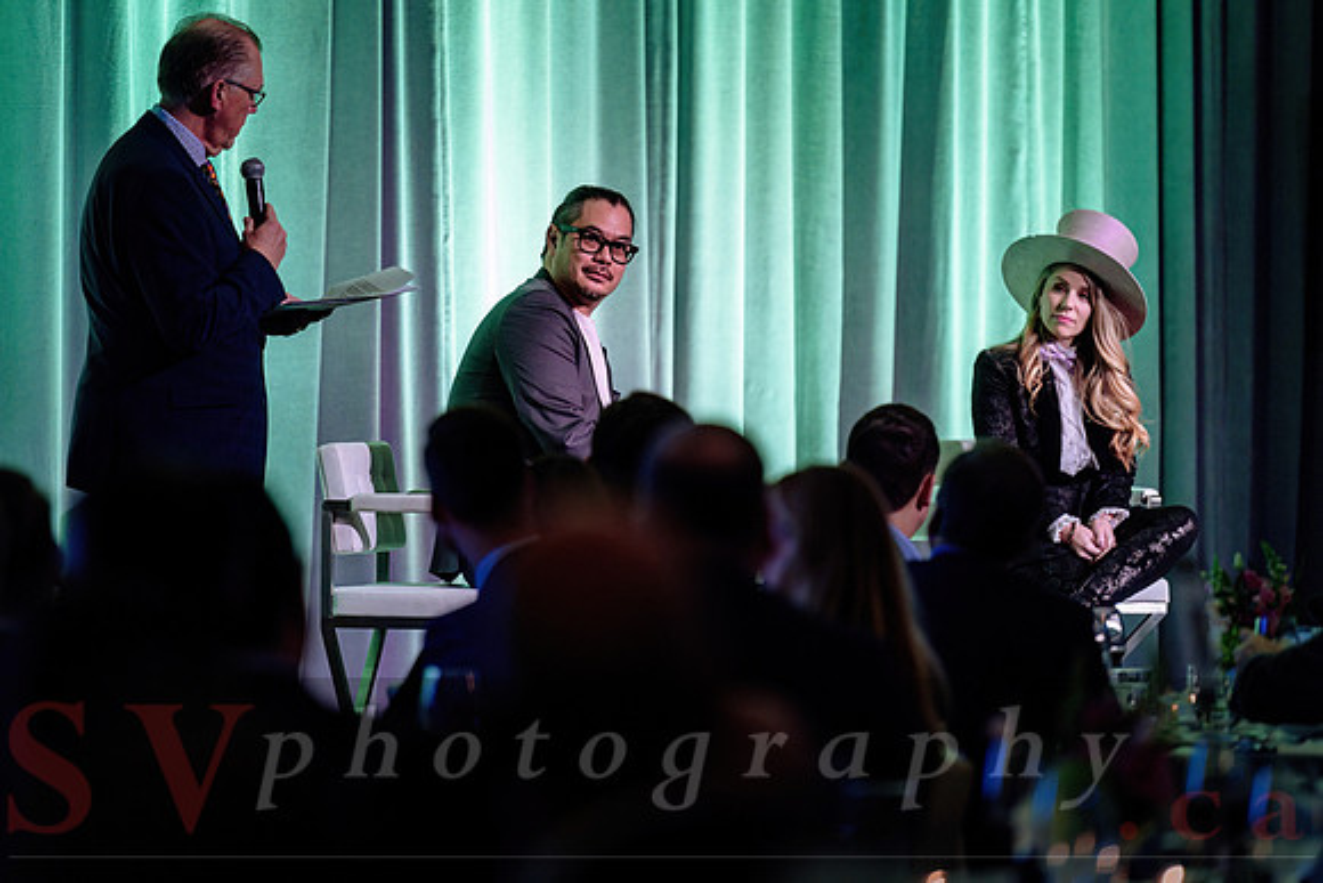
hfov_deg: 9.1
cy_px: 385
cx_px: 577
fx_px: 8286
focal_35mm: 225
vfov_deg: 6.1
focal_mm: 200
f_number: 2.8
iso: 1250
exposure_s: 1/125
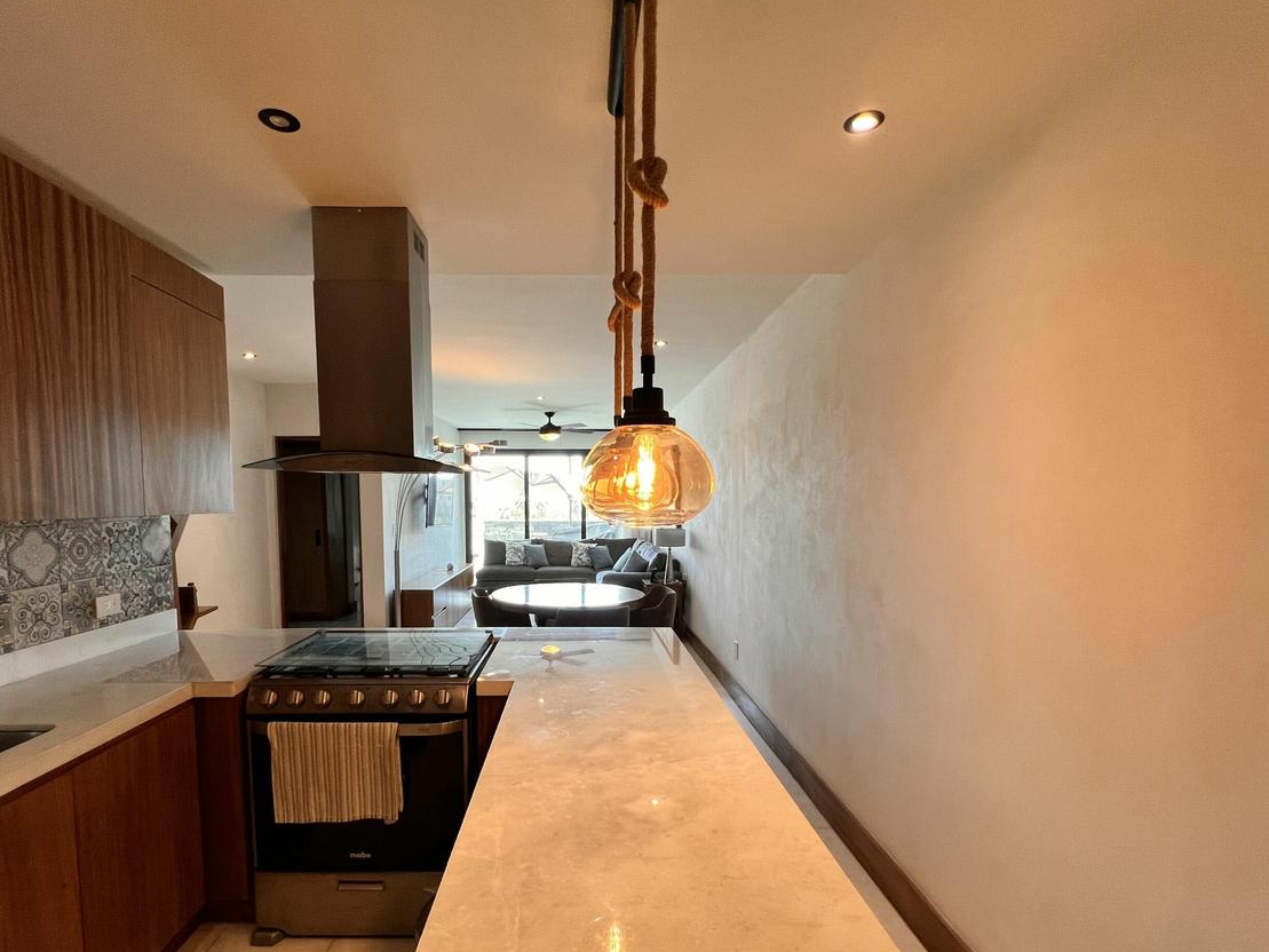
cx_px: 589
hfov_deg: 94.3
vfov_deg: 77.5
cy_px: 554
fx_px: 587
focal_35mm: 16
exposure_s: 1/120
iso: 125
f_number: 1.8
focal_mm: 1.57
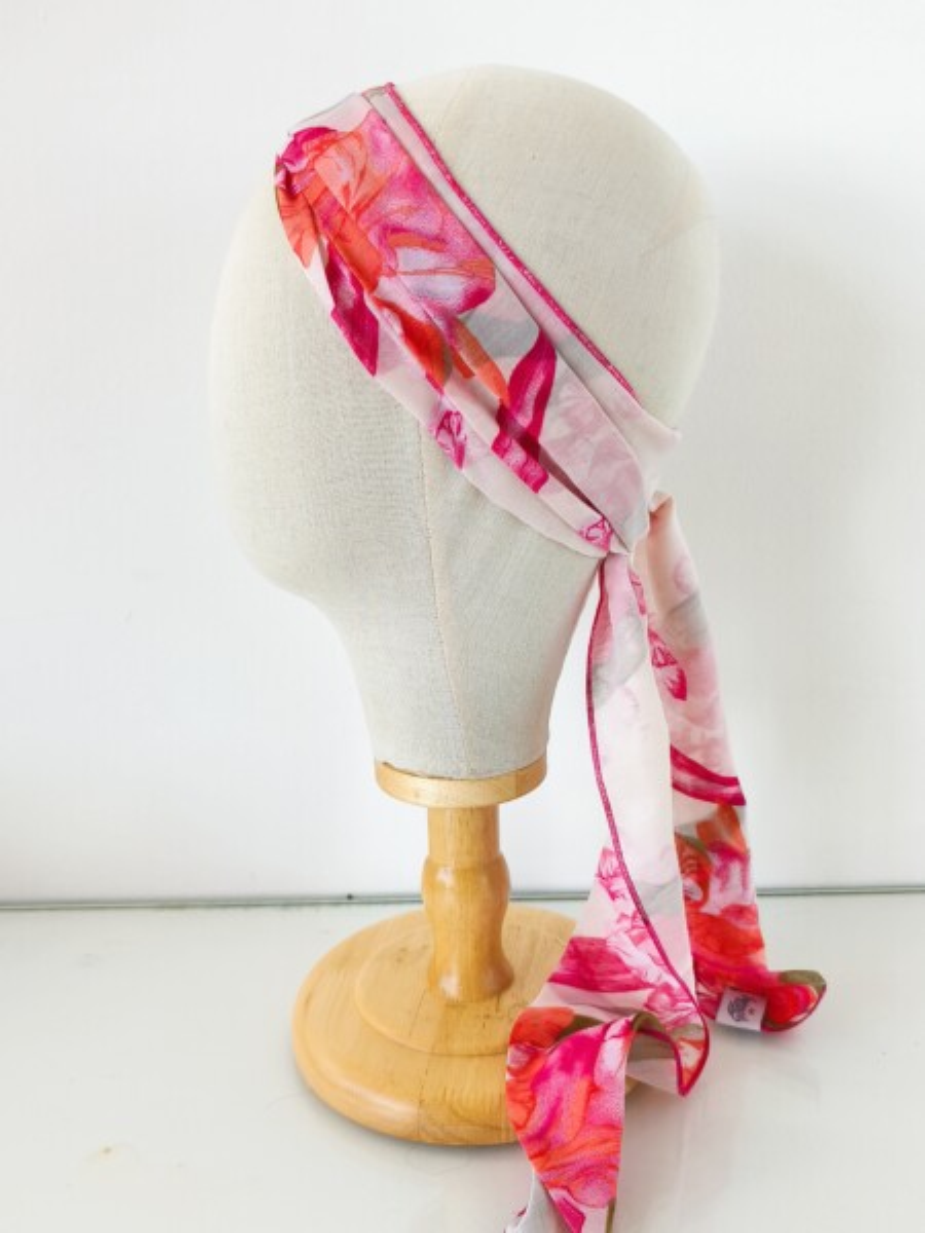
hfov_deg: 44.2
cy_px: 616
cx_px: 462
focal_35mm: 32
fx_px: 1140
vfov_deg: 56.8
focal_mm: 6.14
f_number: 1.65
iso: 50
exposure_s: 1/40
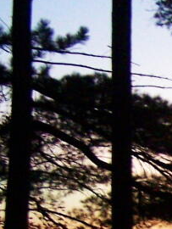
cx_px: 392
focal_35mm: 192
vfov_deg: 10.1
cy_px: 282
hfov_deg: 7.3
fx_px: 1270
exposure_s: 1/25
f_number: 2.8
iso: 400
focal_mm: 6.3
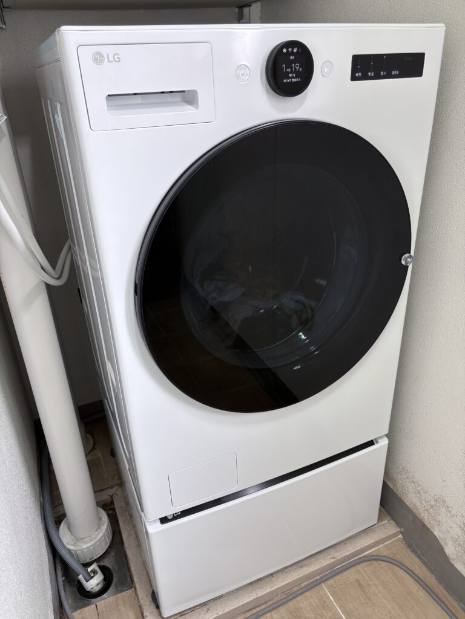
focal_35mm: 26
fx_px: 466
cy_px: 310
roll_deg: +2.2
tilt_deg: -26.7
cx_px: 232
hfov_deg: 53.1
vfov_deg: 67.3
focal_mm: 5.96
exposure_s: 1/60
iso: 80
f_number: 1.6
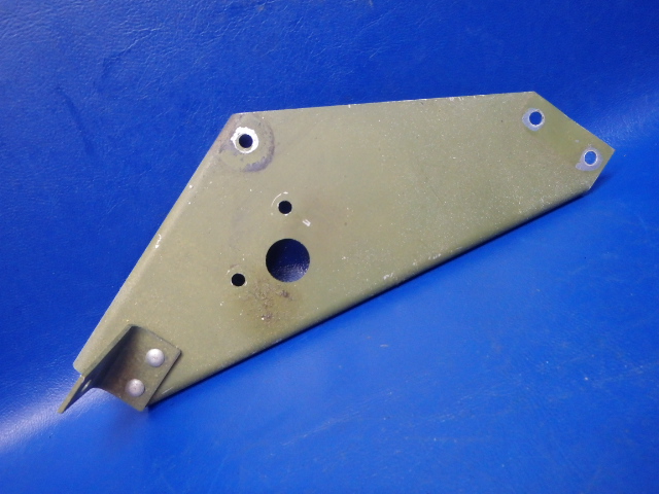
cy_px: 247
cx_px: 330
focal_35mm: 28
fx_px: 533
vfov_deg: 49.7
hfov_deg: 63.4
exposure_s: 1/30
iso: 800
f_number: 3.9
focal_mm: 5
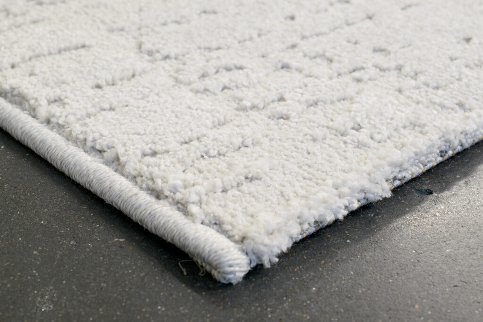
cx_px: 242
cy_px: 161
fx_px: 805
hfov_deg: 33.4
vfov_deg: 22.6
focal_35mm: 60
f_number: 11
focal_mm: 40
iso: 100
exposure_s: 1/1.25
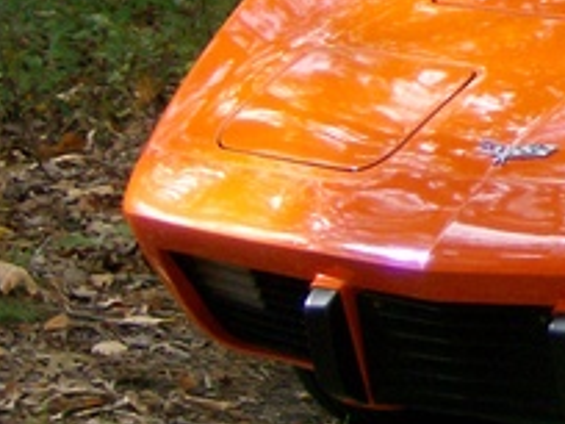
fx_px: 4505
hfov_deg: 7.0
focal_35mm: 276
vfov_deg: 5.4
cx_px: 1083
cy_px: -50
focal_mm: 11.6
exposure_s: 1/240
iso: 100
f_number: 3.7
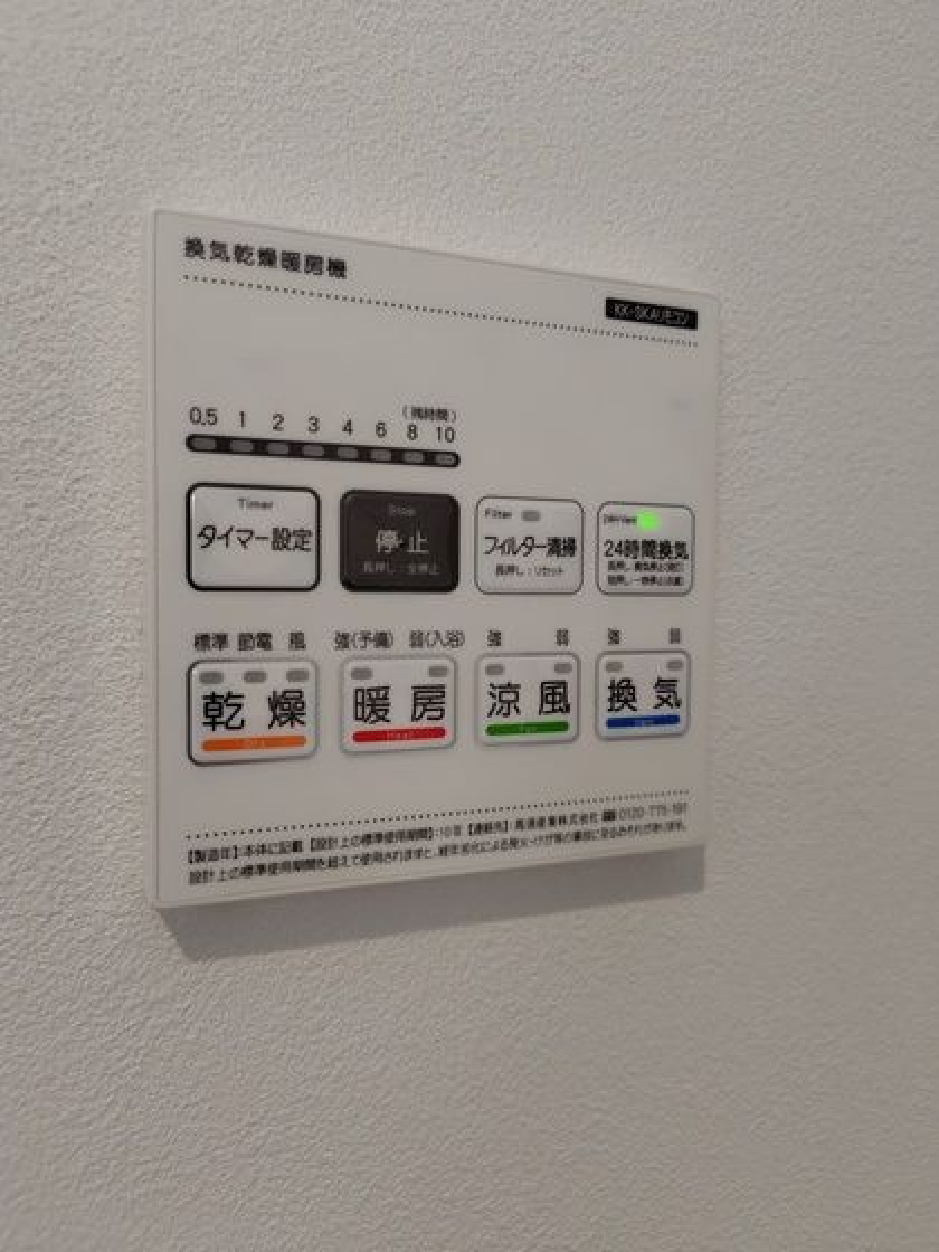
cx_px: 470
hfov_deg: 58.9
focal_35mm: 23
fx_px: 832
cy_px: 626
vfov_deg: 73.9
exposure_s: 1/120
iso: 265
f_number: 1.9
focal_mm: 5.6
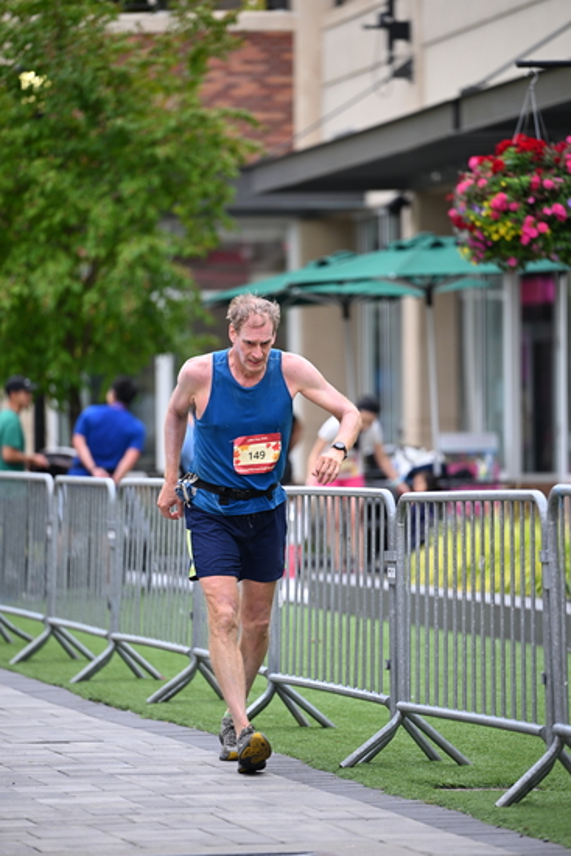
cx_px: 286
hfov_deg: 6.9
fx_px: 4755
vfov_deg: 10.3
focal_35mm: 200
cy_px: 428
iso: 640
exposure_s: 1/1600
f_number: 2.8
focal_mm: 200
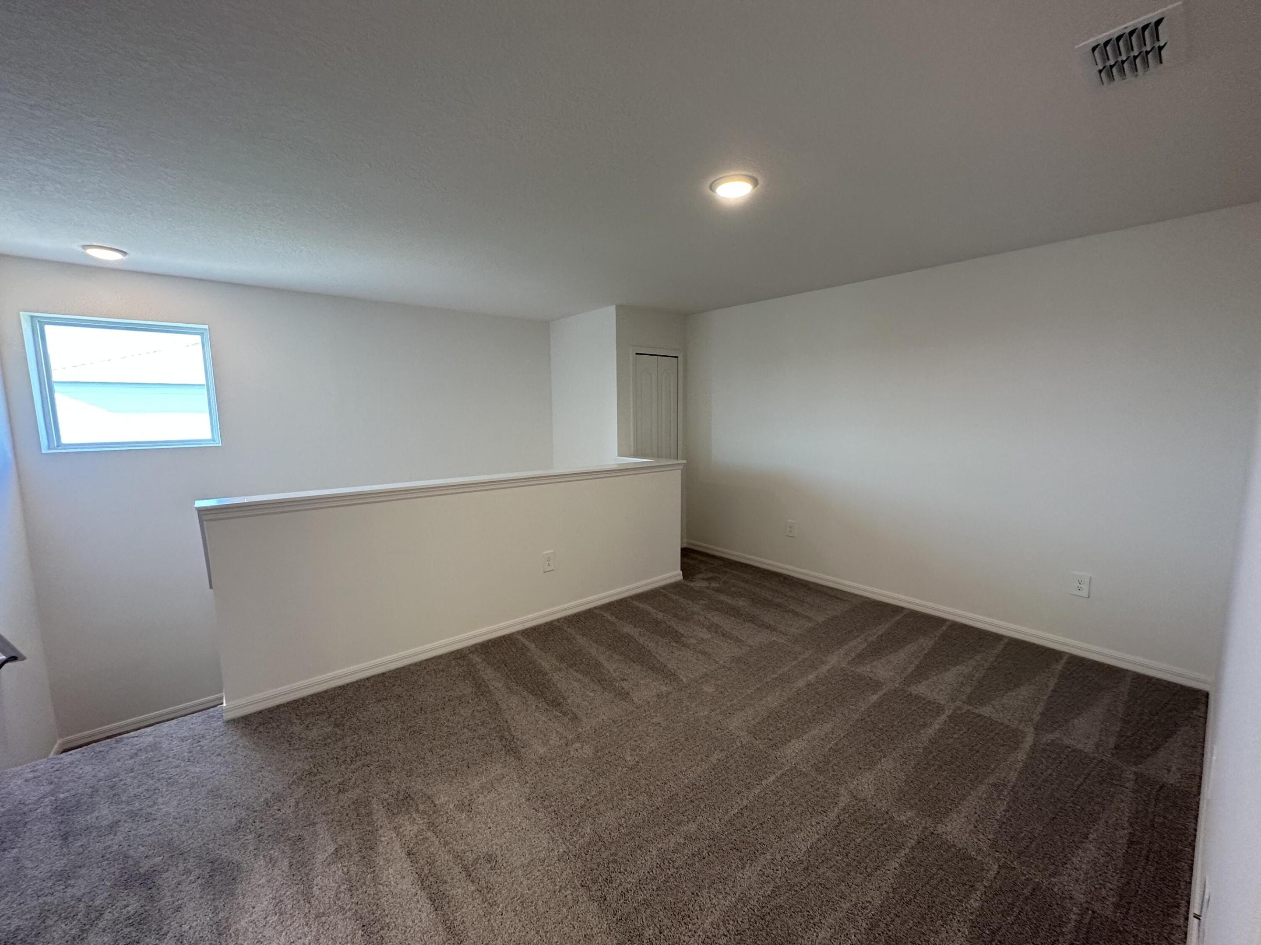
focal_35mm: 14
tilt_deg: -7.2
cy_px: 472
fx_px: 510
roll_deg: +0.0
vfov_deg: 85.7
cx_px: 630
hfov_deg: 102.1
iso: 200
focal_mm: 2.22
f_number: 2.2
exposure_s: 1/120
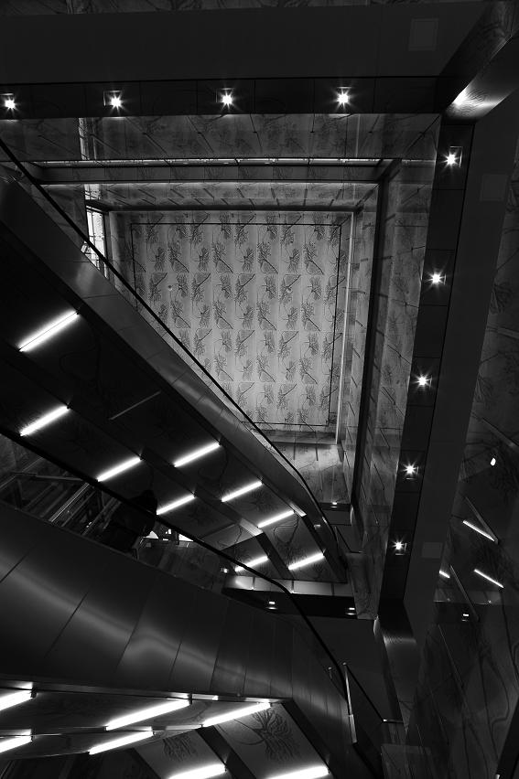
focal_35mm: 17
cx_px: 260
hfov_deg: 70.4
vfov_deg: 93.3
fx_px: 368
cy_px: 390
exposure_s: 1/20
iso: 400
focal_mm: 17
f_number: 10
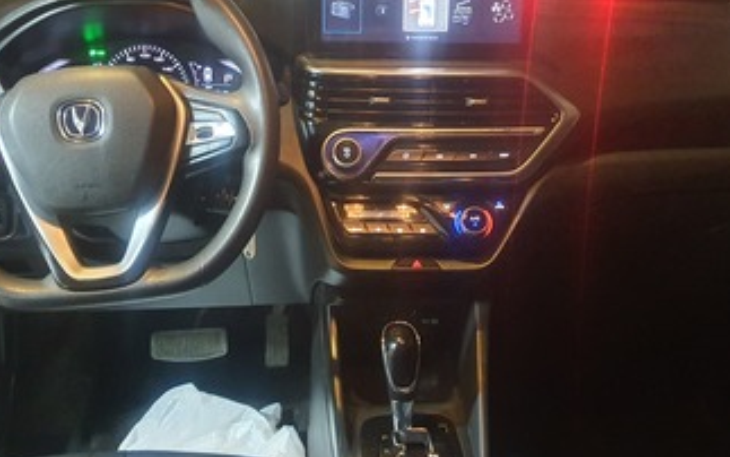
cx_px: 376
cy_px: 277
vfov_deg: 32.7
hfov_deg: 50.4
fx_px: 776
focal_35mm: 39
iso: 640
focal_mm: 4.3
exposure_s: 1/12
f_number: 1.5
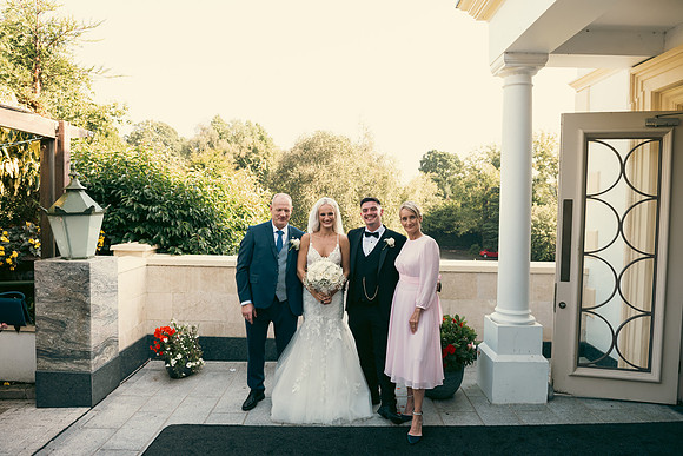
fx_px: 455
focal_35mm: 24
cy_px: 228
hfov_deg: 73.7
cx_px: 342
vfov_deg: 53.2
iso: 320
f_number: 6.3
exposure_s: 1/160
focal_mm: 24
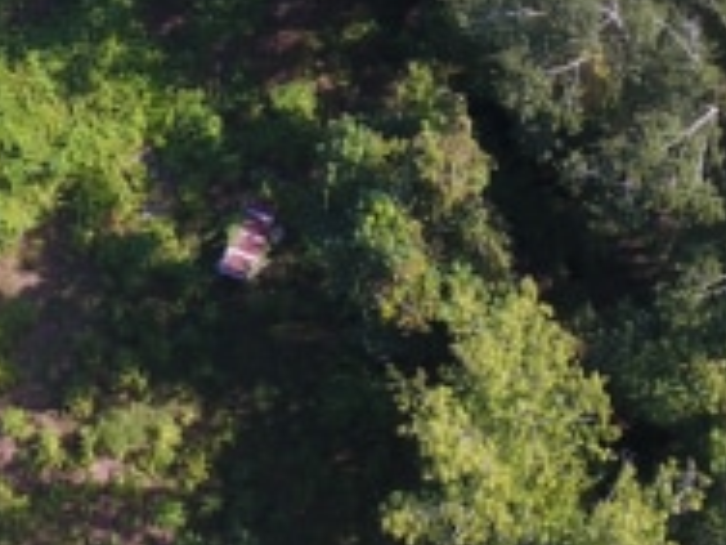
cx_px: 367
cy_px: -108
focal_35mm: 68
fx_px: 1426
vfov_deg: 20.3
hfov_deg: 28.6
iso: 100
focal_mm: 3.61
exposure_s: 1/313
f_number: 2.8
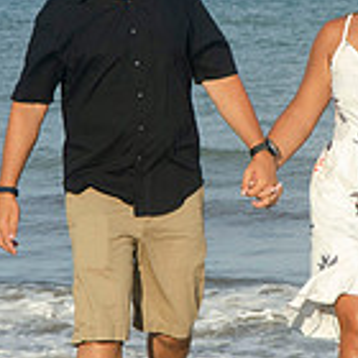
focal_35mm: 379
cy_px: 136
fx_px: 4435
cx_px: 261
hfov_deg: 4.6
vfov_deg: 4.6
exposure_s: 1/250
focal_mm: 70
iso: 100
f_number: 10
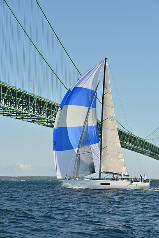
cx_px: 80
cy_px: 119
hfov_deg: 14.4
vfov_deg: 21.5
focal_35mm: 95
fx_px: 629
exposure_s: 1/1600
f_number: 9
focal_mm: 95
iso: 320
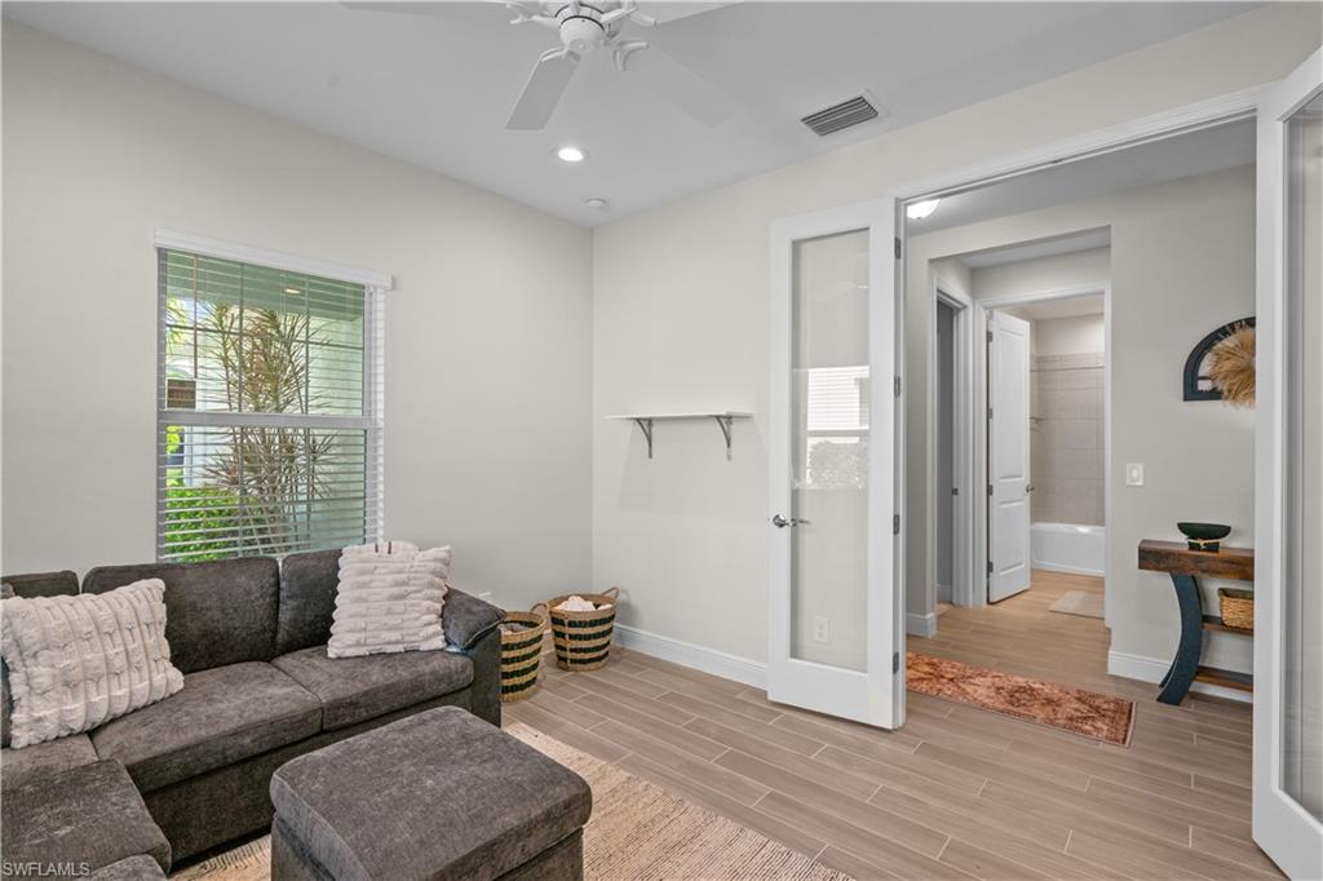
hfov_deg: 96.8
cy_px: 440
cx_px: 662
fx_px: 588
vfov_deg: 73.7
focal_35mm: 16
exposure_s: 1/40
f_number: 8
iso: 400
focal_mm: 16
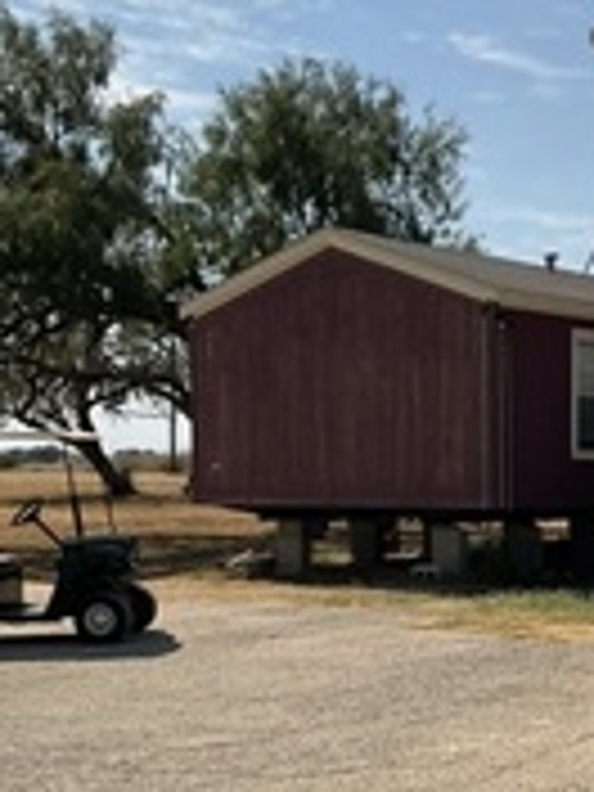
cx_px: 590
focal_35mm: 79
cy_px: 648
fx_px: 1807
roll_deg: +0.2
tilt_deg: -5.0
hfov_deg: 18.2
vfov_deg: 24.3
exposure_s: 1/3125
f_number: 1.8
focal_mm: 3
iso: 16
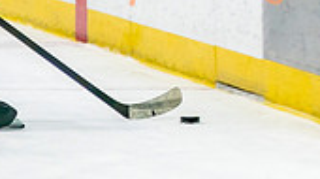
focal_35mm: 787
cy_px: 121
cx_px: -366
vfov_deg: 1.5
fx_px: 6667
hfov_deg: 2.7
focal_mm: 95
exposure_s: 1/640
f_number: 3.2
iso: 400
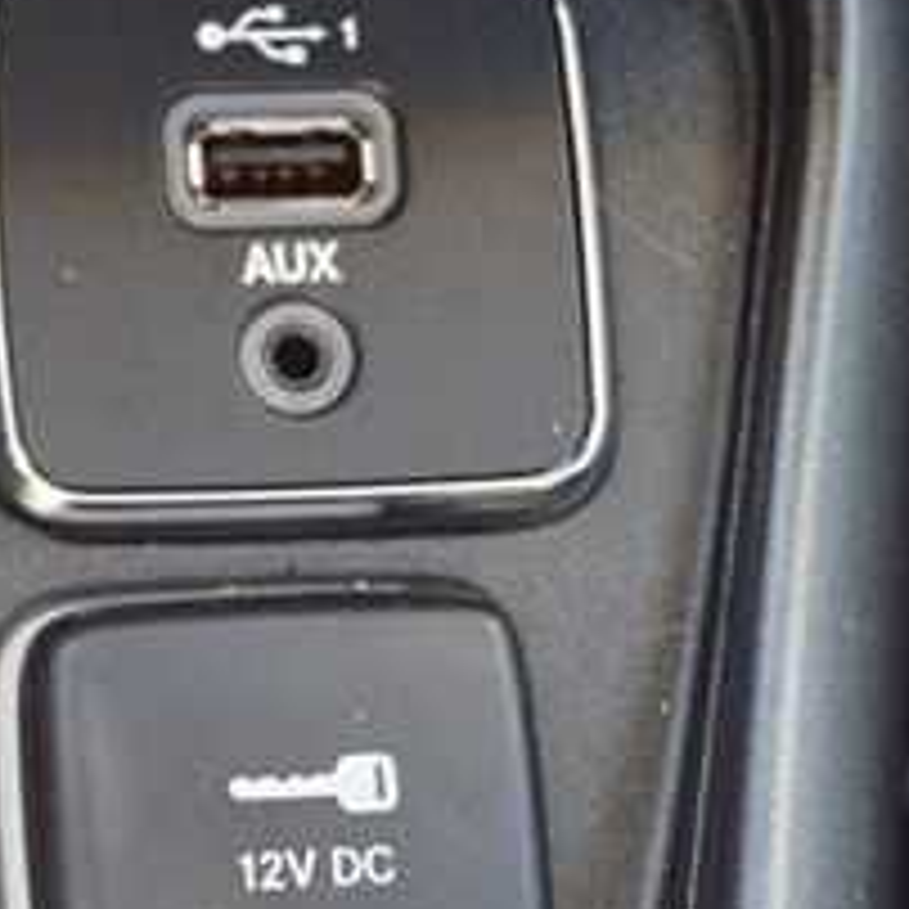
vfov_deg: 13.9
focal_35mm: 125
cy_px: 598
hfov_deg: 13.3
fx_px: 3724
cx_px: -382
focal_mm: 31
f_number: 5
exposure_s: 1/60
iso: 1000
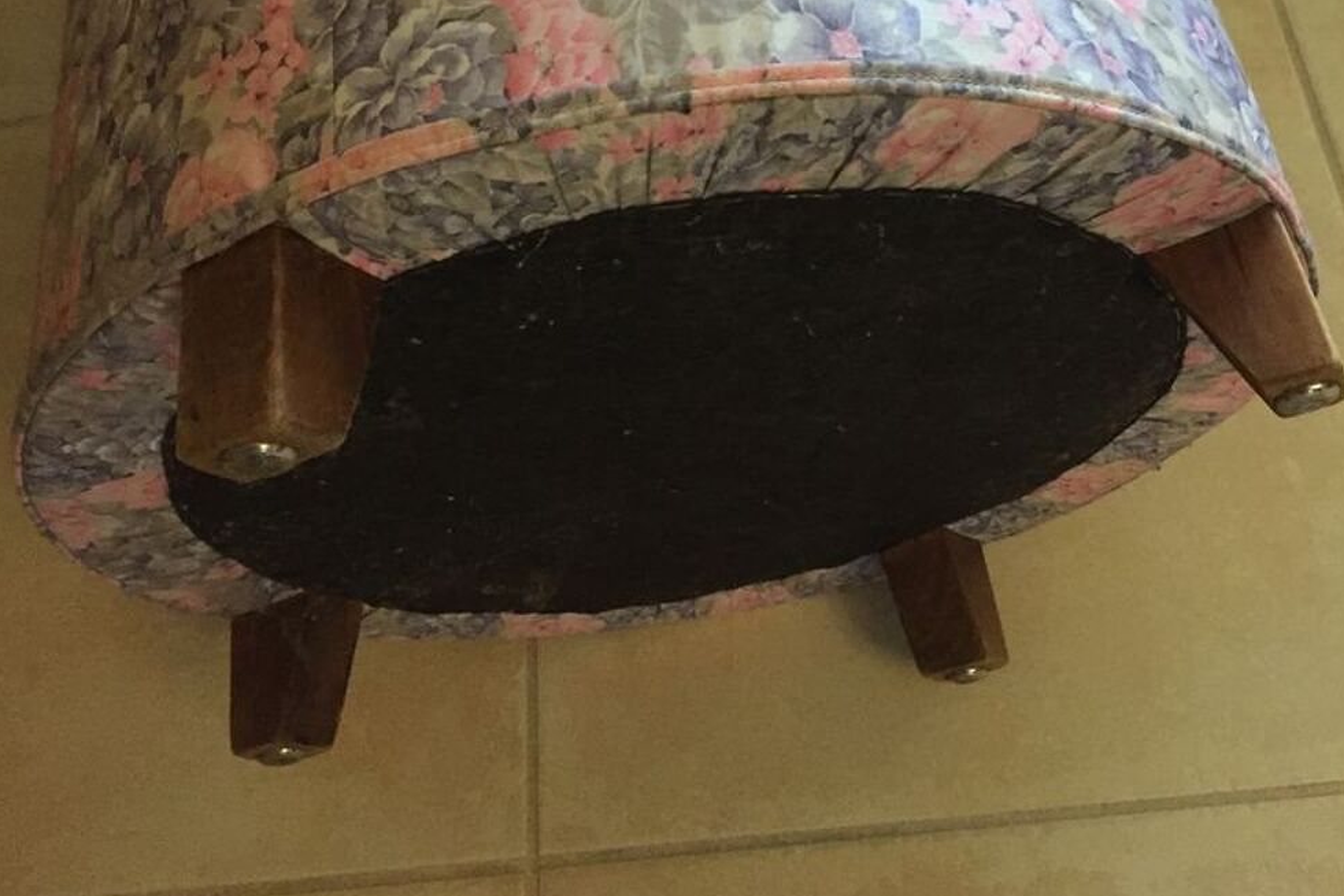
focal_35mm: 41
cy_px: 32
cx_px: 678
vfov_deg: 30.6
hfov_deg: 47.4
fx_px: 1531
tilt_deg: -54.8
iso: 320
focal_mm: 4.15
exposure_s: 1/17
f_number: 2.2
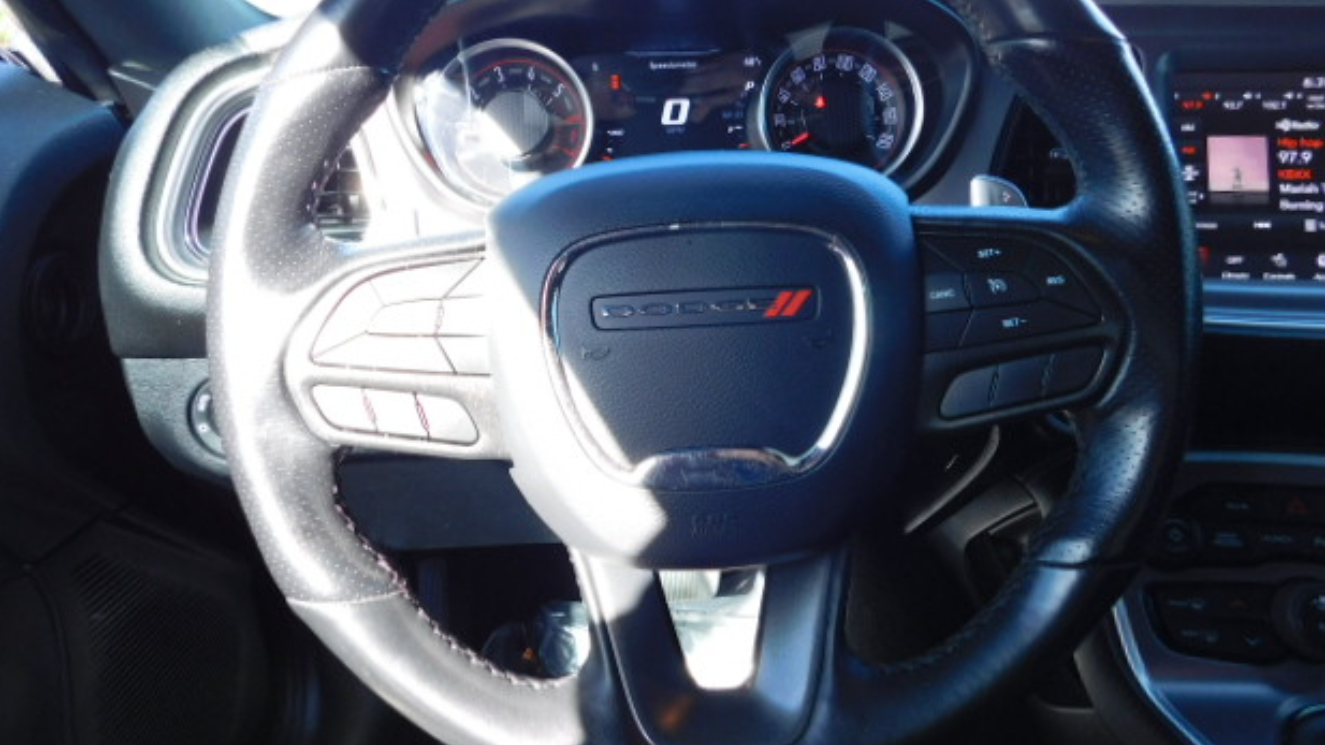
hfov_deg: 71.9
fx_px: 913
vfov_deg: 44.3
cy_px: 320
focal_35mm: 26
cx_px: 655
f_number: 3
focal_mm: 4
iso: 125
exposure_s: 1/60
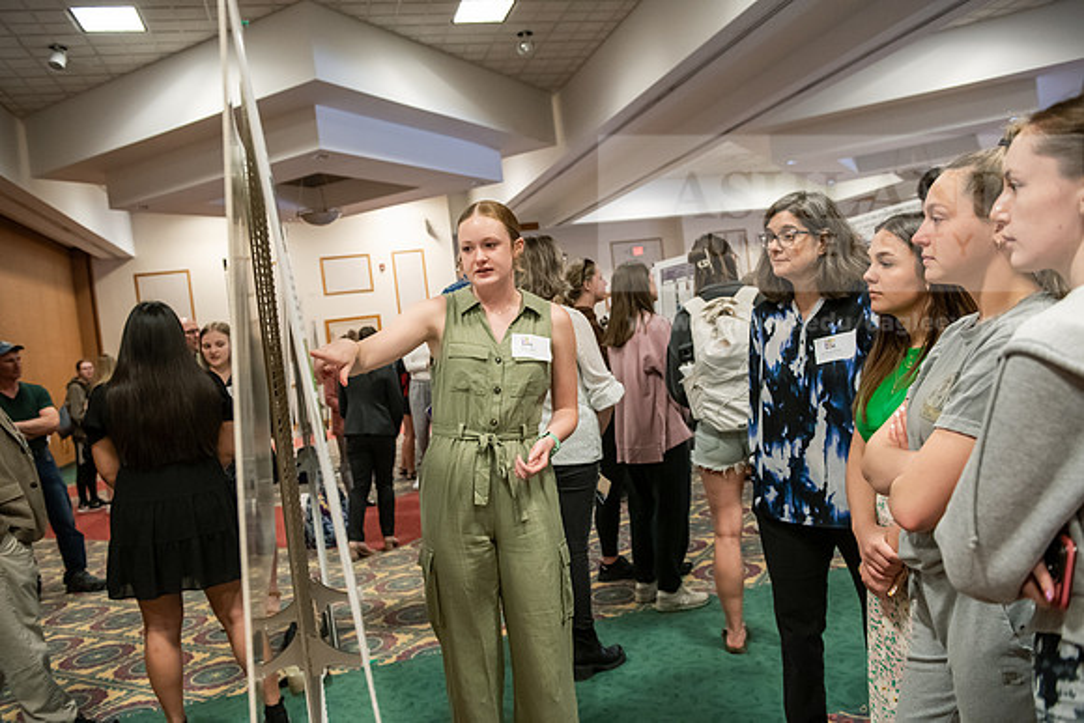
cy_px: 362
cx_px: 542
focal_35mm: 29
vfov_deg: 45.0
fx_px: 873
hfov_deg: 63.6
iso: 4000
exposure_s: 1/200
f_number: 3.5
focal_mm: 29
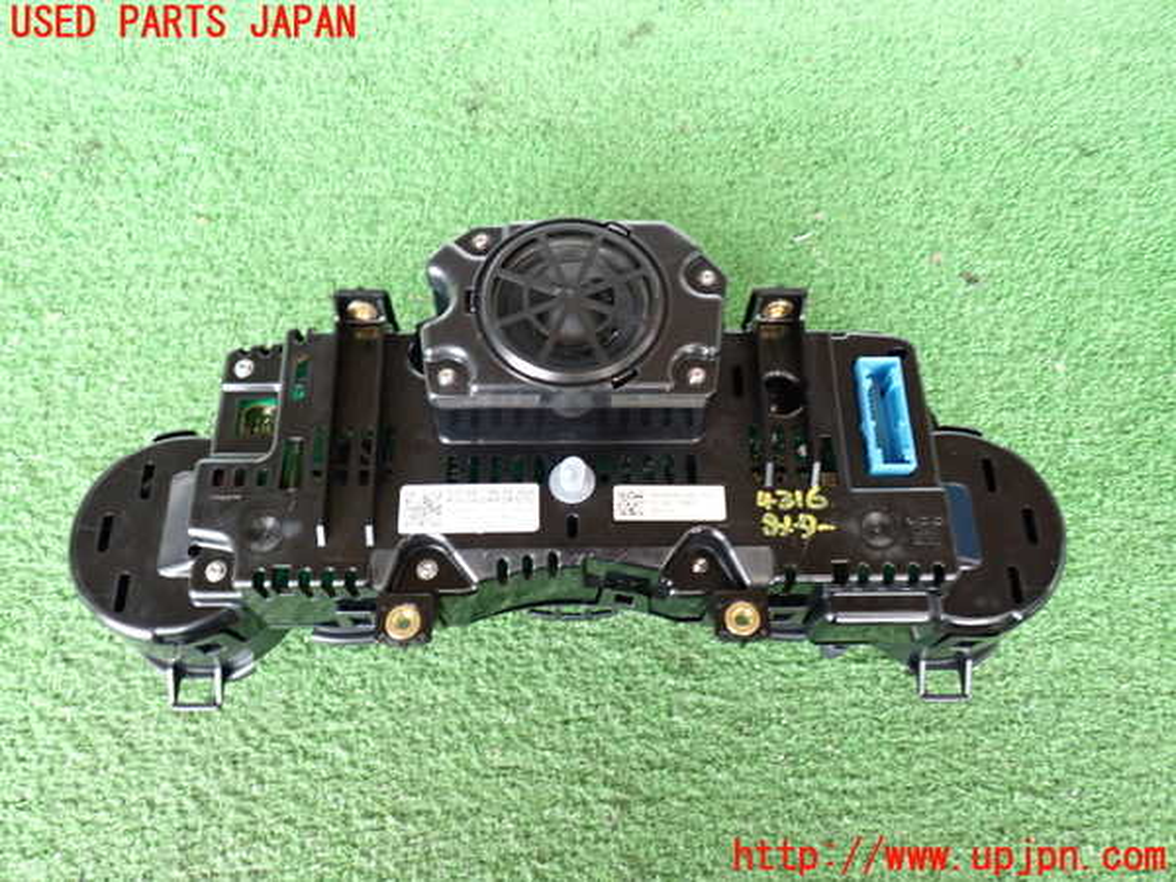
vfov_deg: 46.8
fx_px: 1019
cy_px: 441
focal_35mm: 30
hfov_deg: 60.0
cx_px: 588
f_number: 2.3
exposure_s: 1/30
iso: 320
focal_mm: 5.4
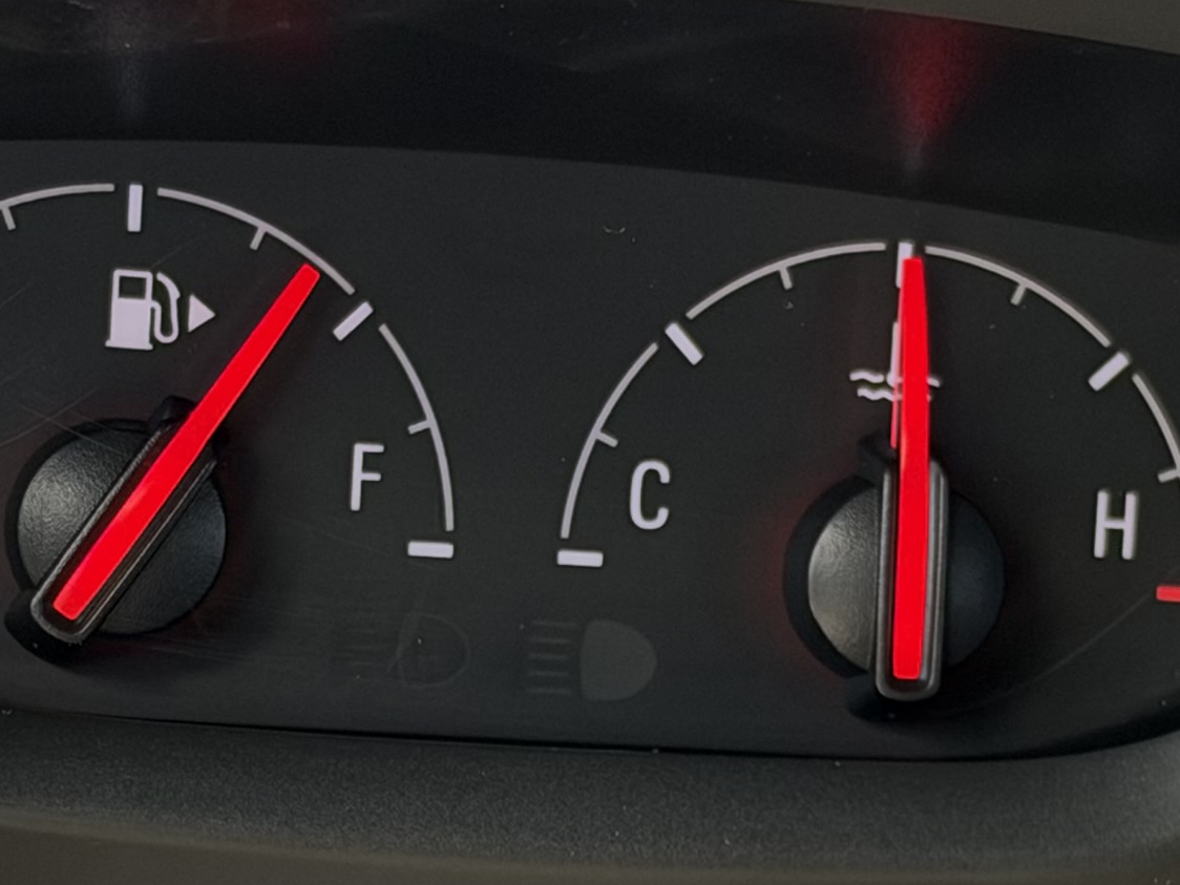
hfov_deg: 16.1
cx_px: 621
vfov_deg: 12.1
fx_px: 4159
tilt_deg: -17.6
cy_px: 722
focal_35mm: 122
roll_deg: -5.9
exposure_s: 1/121
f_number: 1.8
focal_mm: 6.93
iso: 100
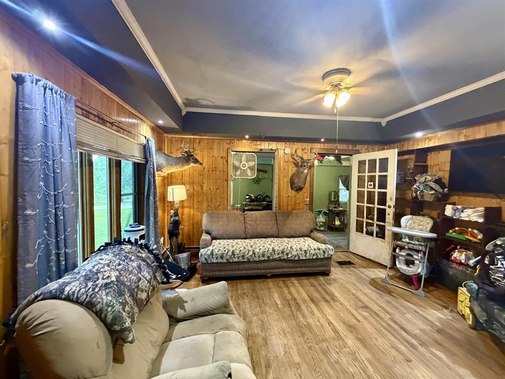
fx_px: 204
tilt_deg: -3.0
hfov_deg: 102.1
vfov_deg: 85.7
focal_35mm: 14
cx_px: 252
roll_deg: -0.3
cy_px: 190
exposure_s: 1/60
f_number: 2.2
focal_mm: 2.22
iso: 800
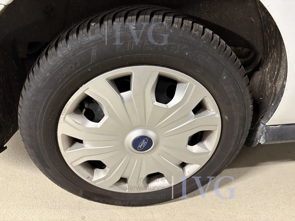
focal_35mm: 26
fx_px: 222
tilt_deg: -35.8
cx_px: 148
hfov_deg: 67.3
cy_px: 110
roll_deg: +1.2
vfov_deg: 53.1
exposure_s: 1/50
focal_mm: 5.96
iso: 400
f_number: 1.6
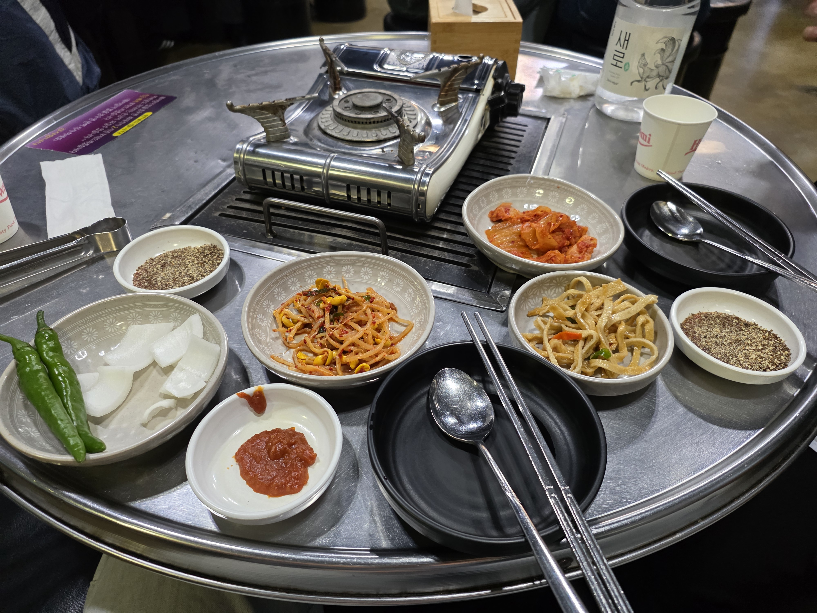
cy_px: 306
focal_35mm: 23
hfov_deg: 73.9
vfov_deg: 58.9
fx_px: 543
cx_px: 408
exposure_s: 1/120
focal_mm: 6.3
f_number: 1.7
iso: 1000
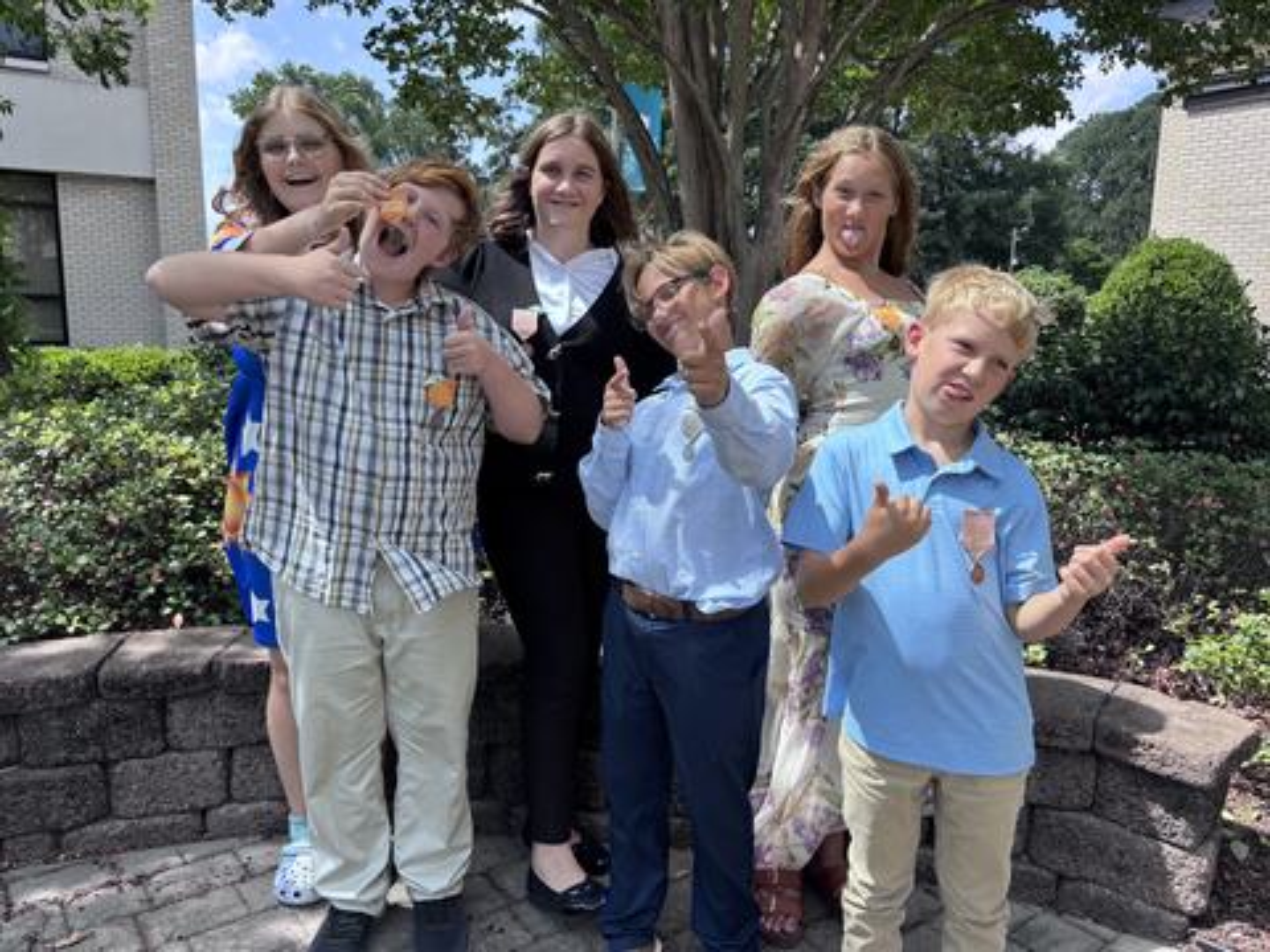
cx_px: 635
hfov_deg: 67.3
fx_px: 954
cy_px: 476
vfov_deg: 53.1
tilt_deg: -9.8
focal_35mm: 26
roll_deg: -0.8
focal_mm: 5.96
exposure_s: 1/1205
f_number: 1.6
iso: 50
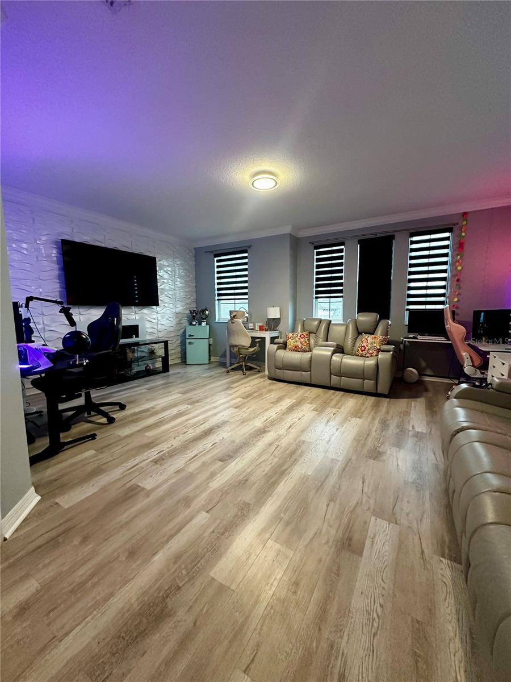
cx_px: 256
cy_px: 341
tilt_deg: -6.2
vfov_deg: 102.1
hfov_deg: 85.7
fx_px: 276
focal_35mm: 14
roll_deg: -0.3
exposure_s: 1/60
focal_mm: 2.22
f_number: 2.2
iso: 400
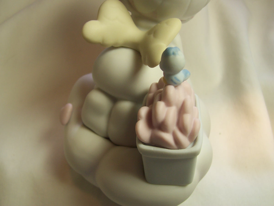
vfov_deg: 38.7
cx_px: 137
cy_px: 103
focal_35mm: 37
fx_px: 293
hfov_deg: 50.1
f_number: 2.8
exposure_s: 1/90
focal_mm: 5.6
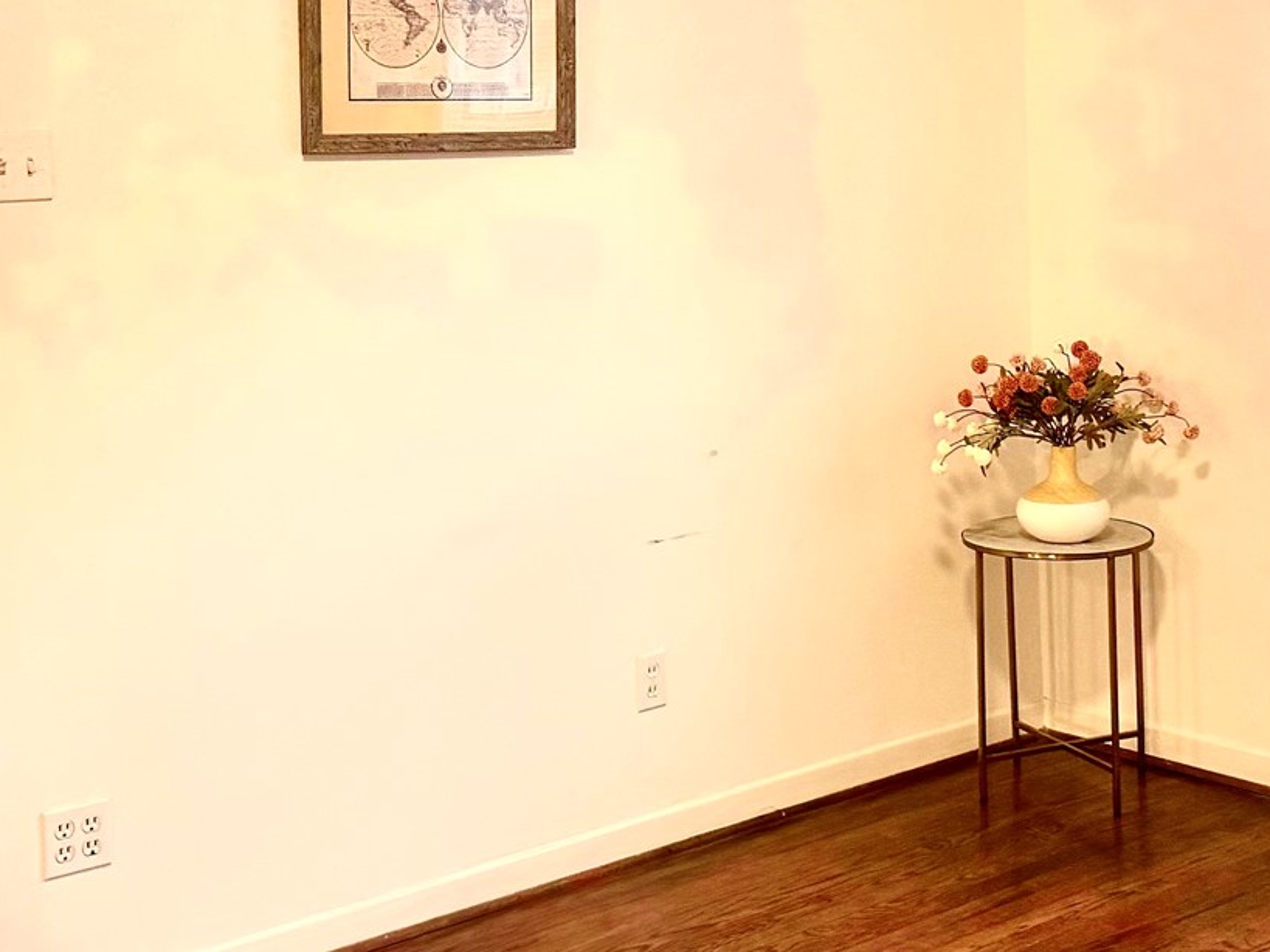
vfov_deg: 24.1
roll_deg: +1.6
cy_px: 208
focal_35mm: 60
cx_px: 839
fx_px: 2201
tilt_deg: -2.4
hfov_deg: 31.9
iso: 250
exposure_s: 1/120
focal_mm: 6.76
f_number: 1.78
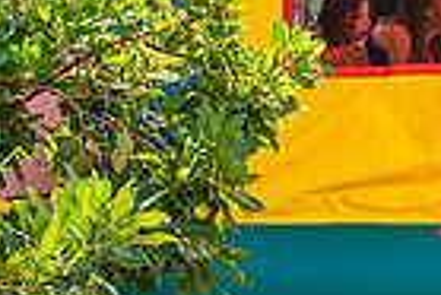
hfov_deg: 13.3
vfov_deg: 9.3
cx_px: 654
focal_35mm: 146
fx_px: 1790
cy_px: -59
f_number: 6.3
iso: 800
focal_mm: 35
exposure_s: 1/800
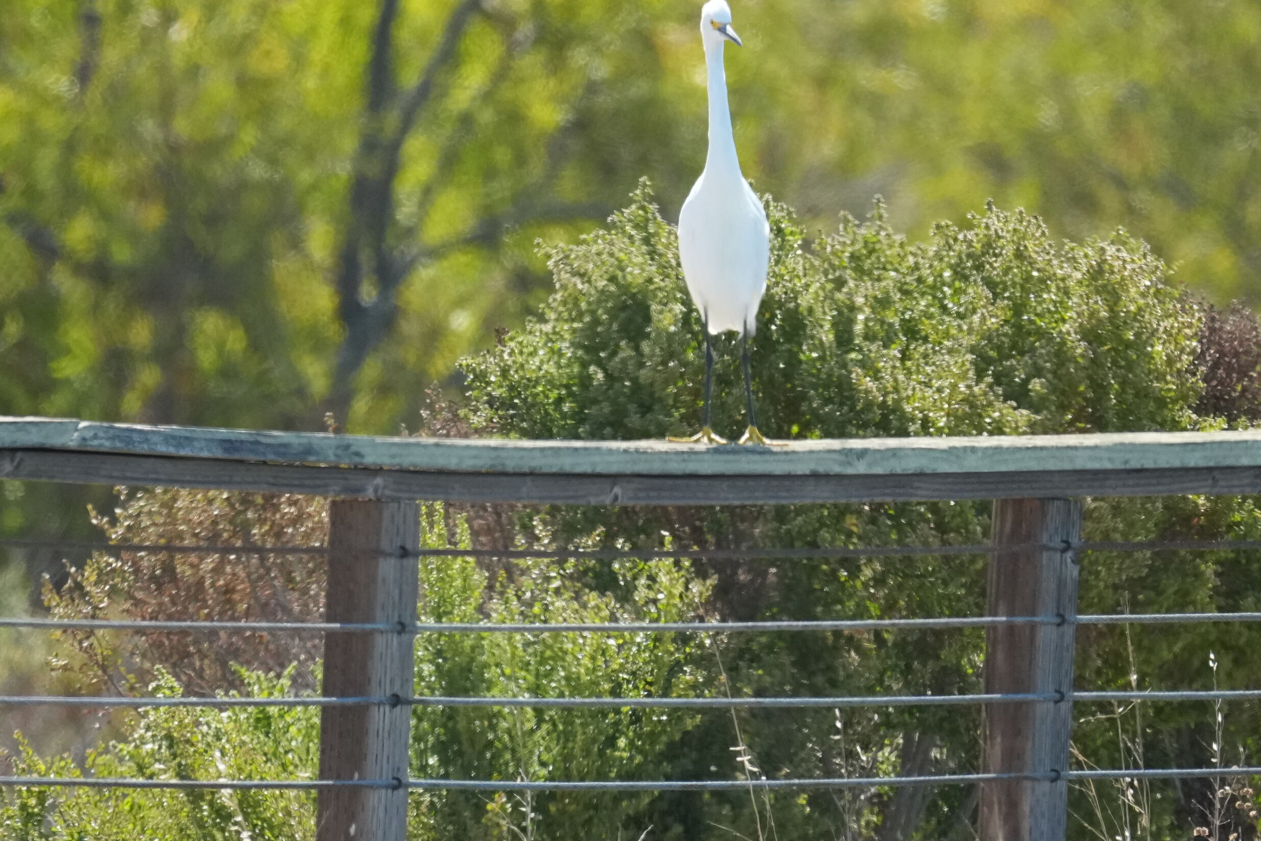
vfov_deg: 0.9
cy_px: 310
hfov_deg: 1.4
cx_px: 637
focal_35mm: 1471
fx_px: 51525
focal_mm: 560
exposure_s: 1/3200
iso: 2500
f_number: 6.3
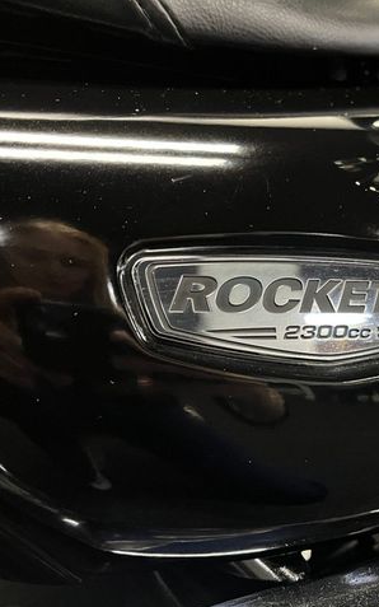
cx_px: 285
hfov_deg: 33.7
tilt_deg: -1.9
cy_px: 304
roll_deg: -0.7
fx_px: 612
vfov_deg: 52.8
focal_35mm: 37
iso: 500
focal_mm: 5.1
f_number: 1.6
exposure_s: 1/33
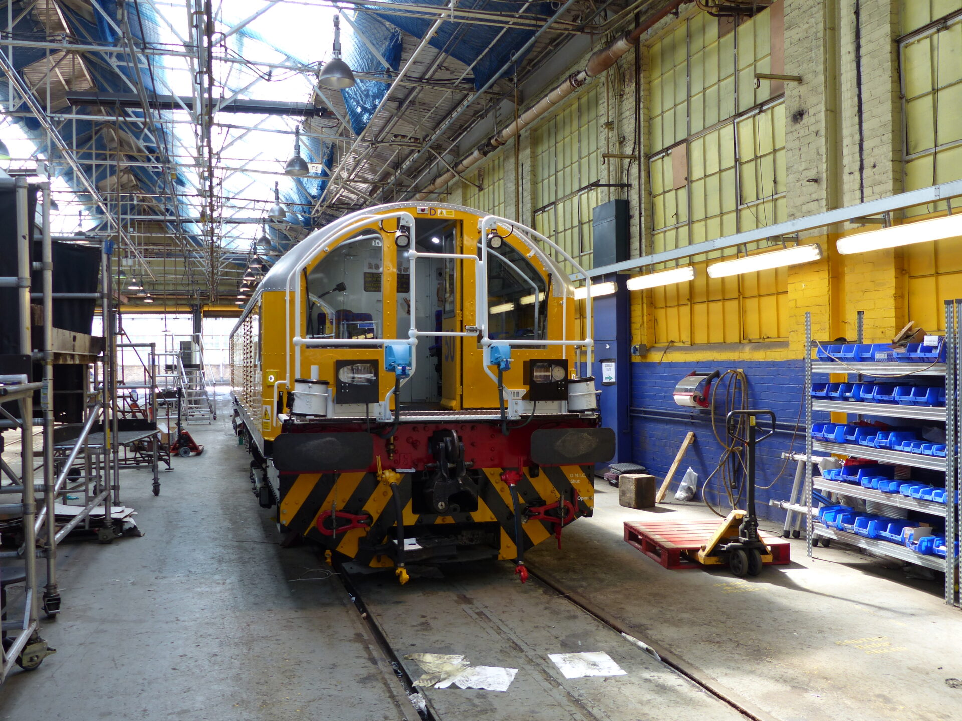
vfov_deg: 44.2
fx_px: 889
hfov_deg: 56.8
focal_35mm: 32
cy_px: 360
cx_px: 481
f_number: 2.8
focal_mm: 5.8
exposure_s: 1/60
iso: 100
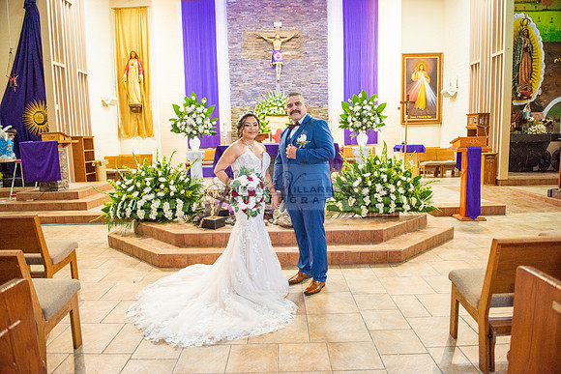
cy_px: 187
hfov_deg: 73.7
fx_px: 374
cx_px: 280
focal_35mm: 24
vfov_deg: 53.2
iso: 2000
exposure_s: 1/160
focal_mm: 24
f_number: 2.8
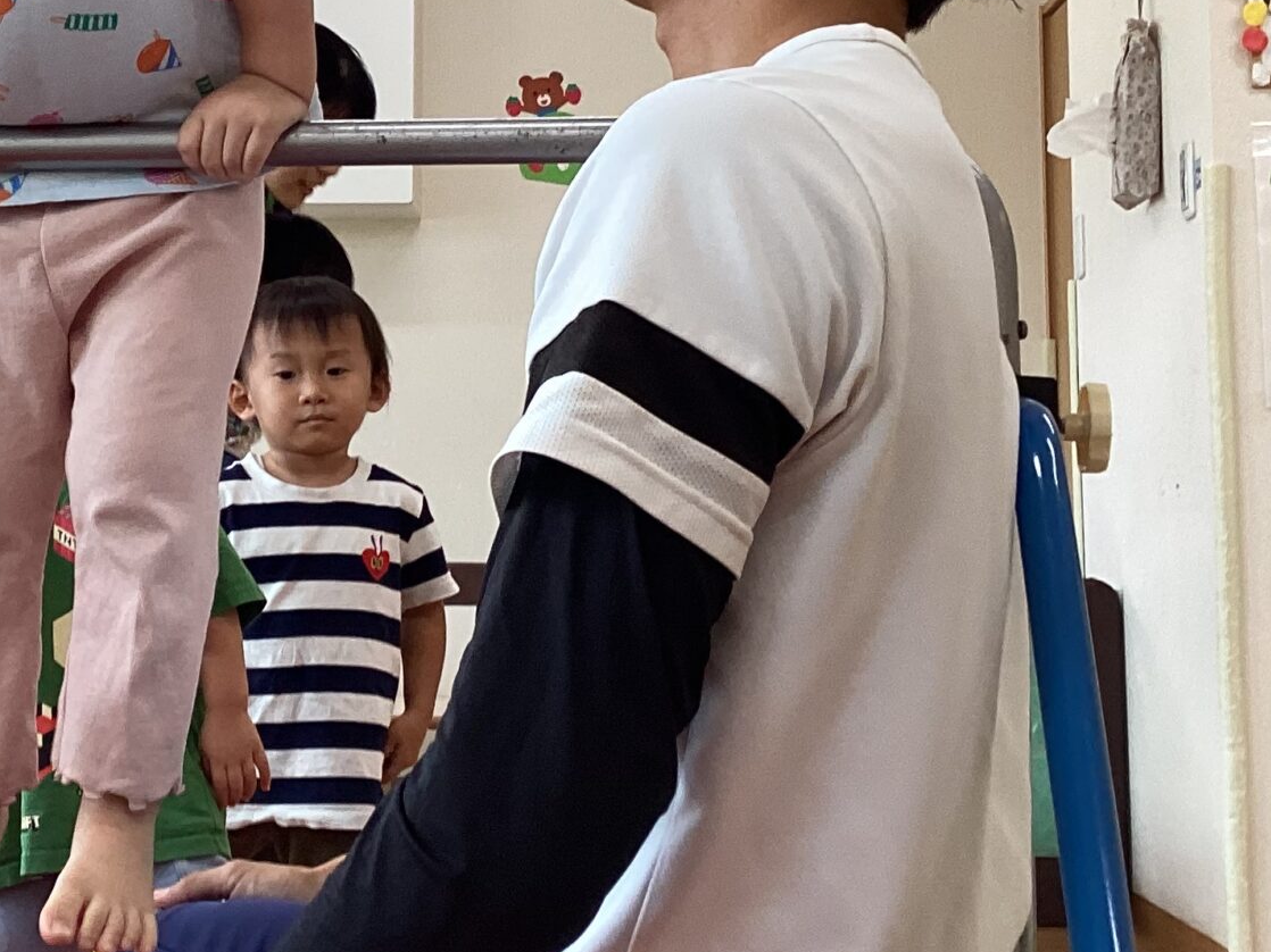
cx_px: 235
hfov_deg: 26.8
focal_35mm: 71
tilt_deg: +7.6
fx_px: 2606
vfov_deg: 20.6
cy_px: 242
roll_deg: -0.9
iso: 80
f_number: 2.4
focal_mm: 3.3
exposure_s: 1/100
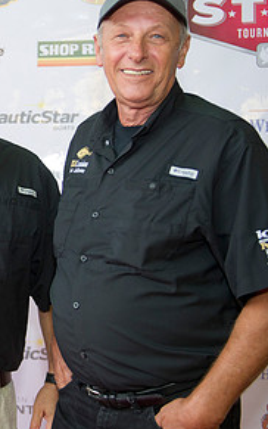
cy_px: 180
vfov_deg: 29.7
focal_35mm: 69
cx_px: -68
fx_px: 806
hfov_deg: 17.8
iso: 640
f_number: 2.8
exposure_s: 1/125
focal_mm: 34
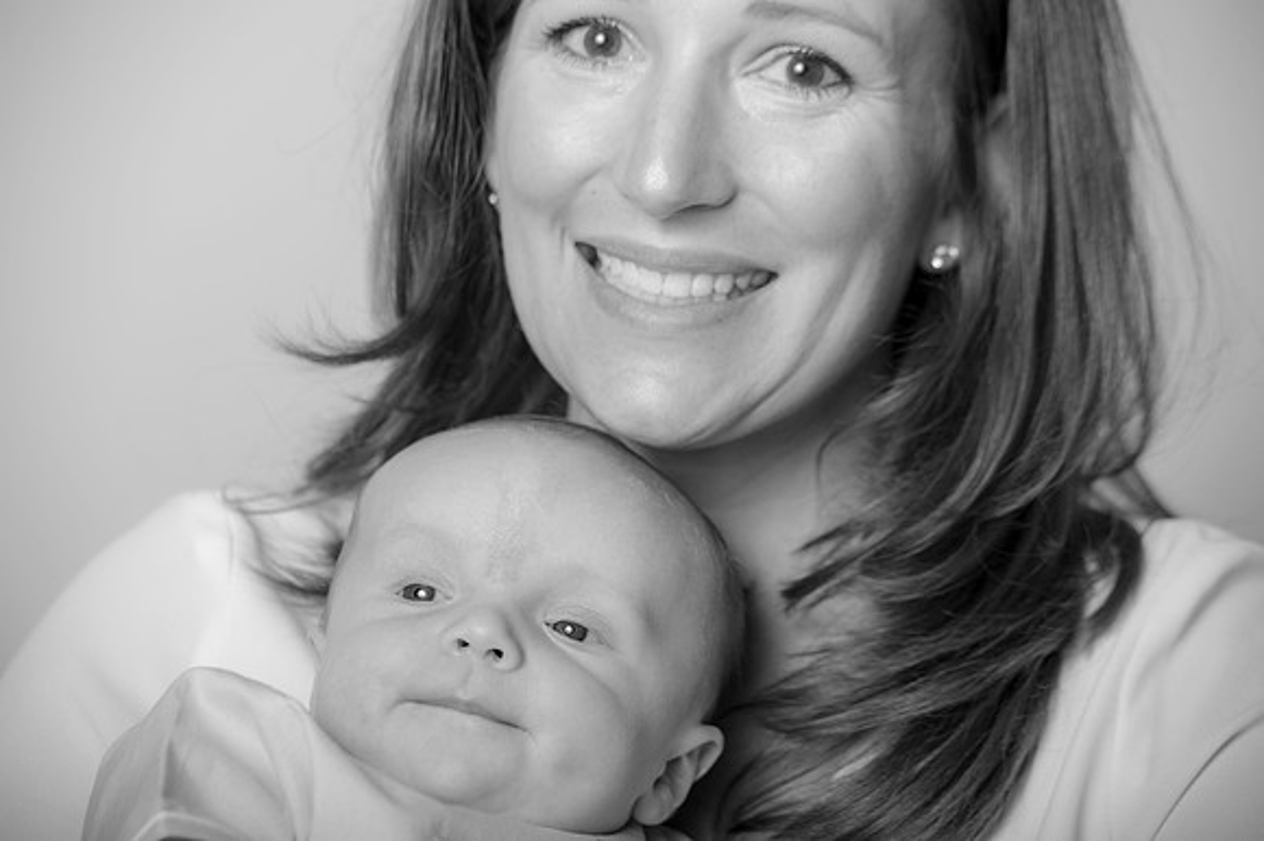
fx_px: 6667
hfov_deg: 10.8
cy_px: 420
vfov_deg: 7.2
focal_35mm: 190
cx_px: 632
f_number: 5.6
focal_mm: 190
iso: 250
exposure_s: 1/200
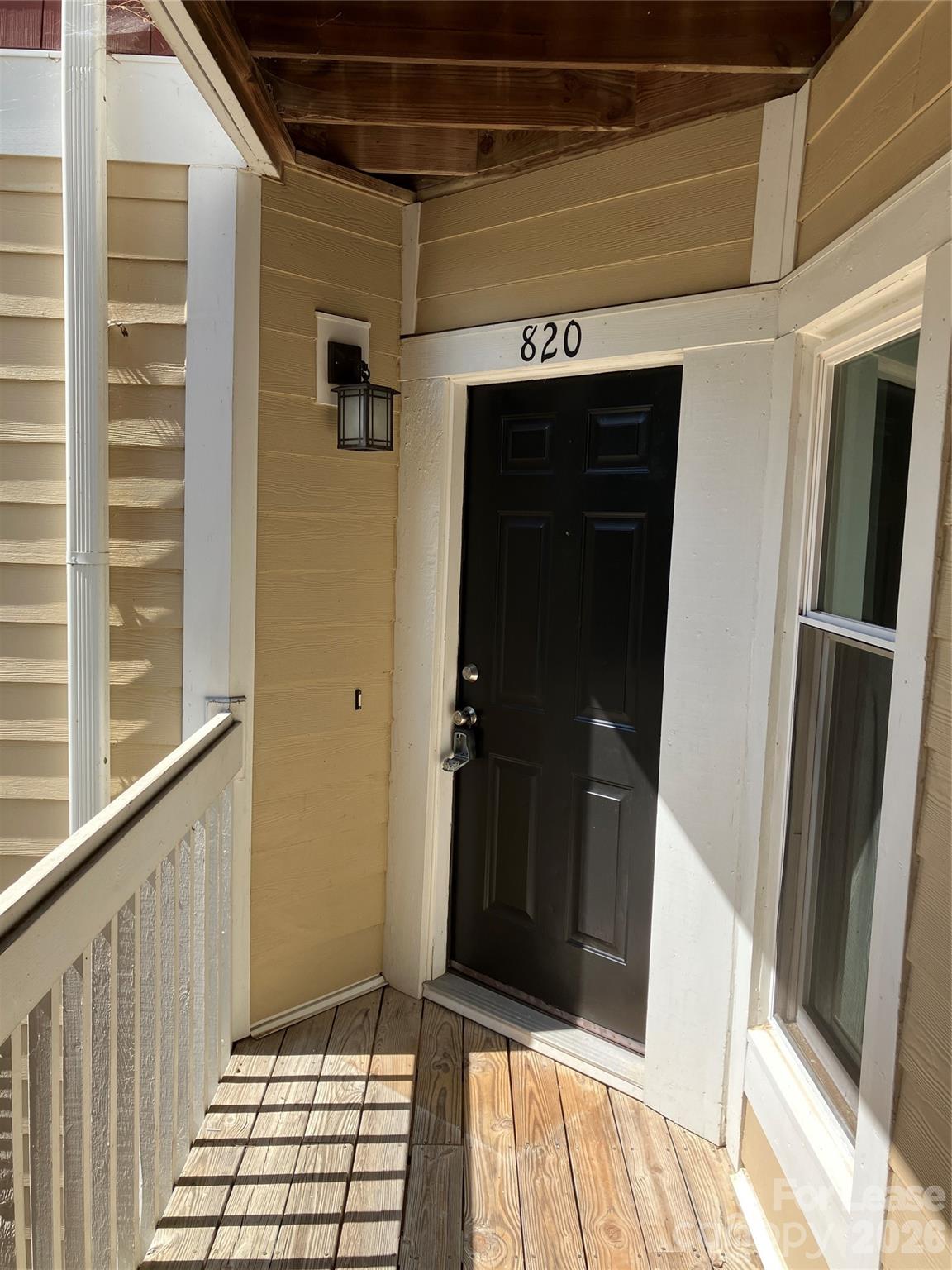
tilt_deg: -3.6
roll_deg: -2.8
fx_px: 1027
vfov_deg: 63.4
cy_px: 635
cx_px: 476
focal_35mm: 28
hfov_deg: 49.7
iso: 32
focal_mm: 3.99
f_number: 1.8
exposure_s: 1/546
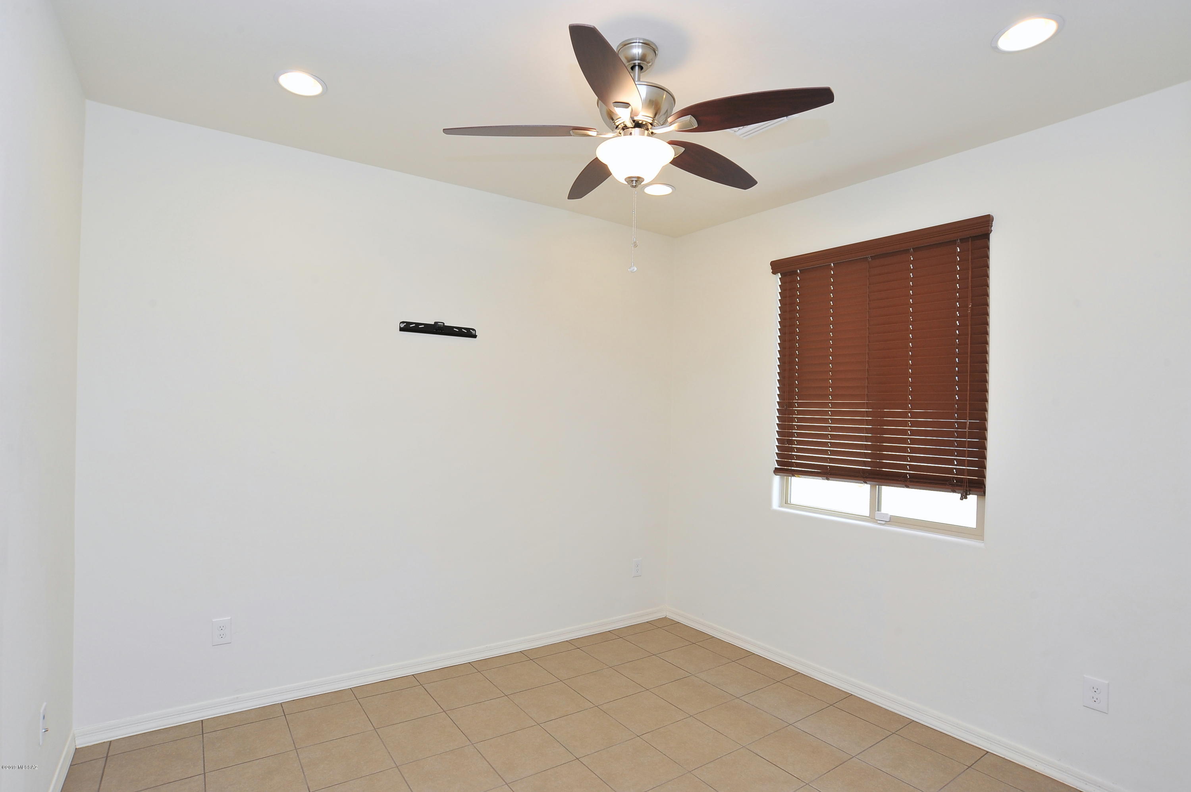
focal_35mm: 18
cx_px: 596
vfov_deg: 67.3
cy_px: 396
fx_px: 595
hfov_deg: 90.0
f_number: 9
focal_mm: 18
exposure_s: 1/30
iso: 640
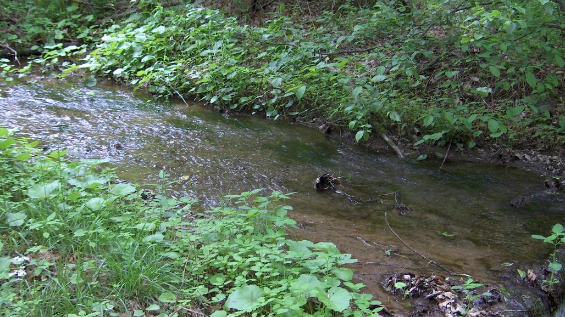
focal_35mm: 53
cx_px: 280
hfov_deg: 39.2
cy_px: 180
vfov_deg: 22.6
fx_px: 794
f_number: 2.8
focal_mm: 8
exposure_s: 1/109
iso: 200
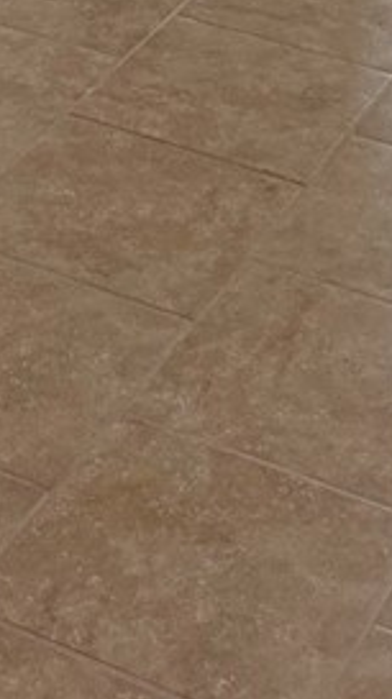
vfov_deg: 16.1
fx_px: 2131
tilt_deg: -12.0
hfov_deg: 10.2
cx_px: -187
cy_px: -507
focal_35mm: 115
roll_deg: +2.6
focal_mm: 6.76
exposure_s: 1/256
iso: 100
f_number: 1.78
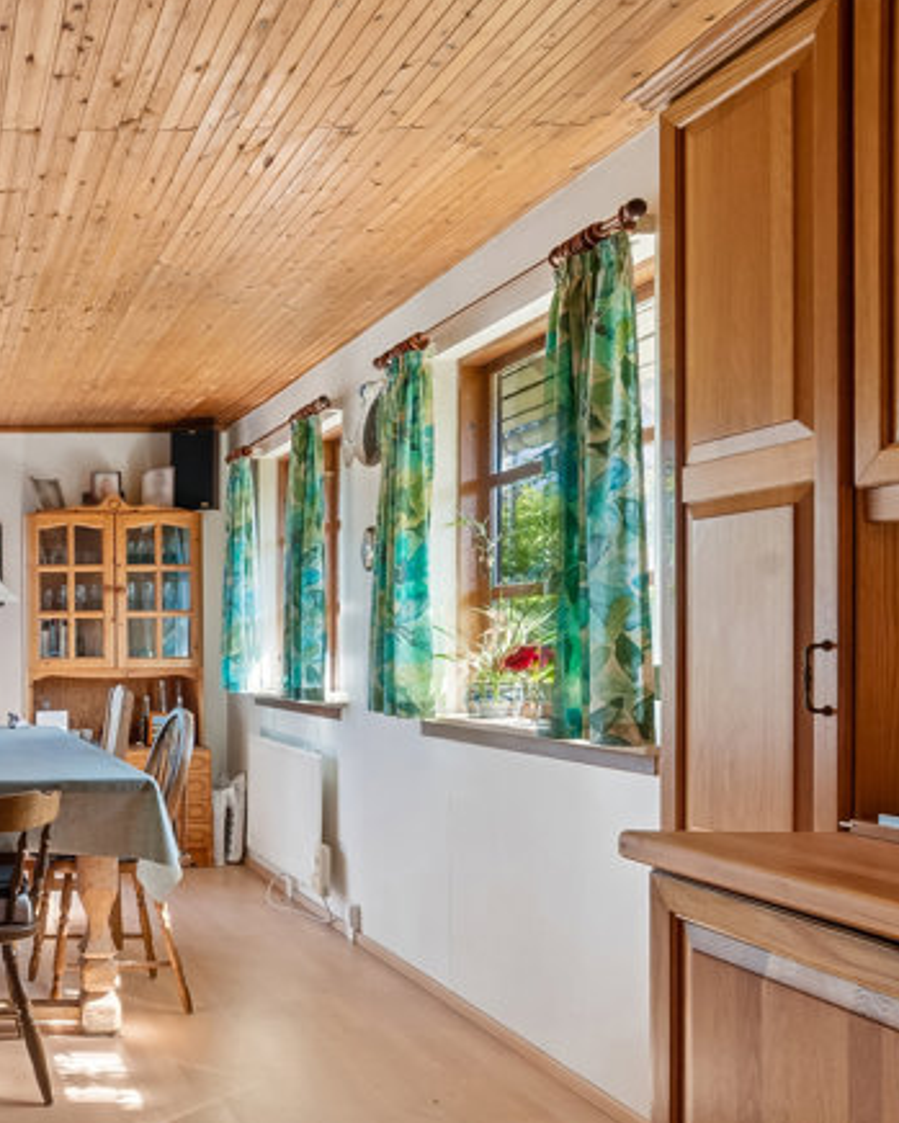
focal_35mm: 31
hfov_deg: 39.4
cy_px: 612
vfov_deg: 57.1
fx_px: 1031
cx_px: -70
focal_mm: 12
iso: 200
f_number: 10
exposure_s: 1/1.67
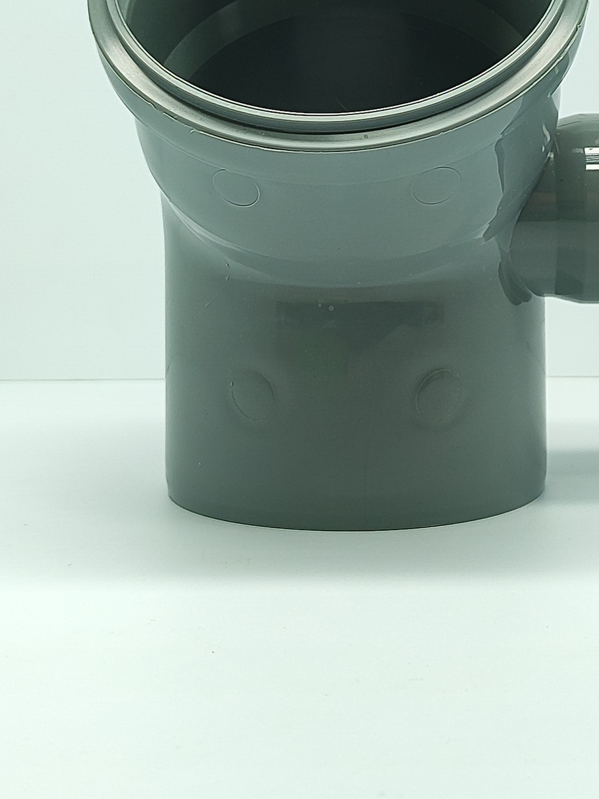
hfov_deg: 34.6
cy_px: 158
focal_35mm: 41
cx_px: 428
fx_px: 946
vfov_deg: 43.6
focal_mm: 5.89
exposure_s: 1/160
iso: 160
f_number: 1.89
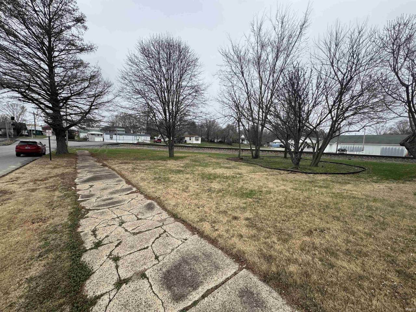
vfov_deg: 85.7
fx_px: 168
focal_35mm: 14
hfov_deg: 102.1
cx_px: 208
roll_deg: -2.4
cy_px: 156
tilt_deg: -5.2
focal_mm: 2.22
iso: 50
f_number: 2.2
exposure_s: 1/631
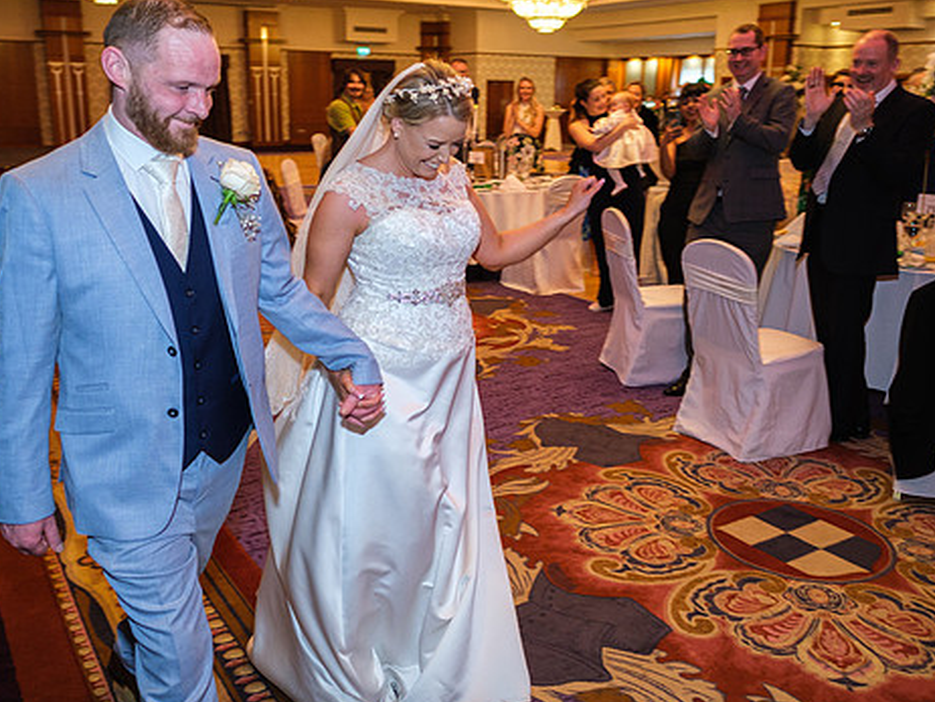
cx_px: 441
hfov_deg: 58.3
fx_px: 838
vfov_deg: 45.4
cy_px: 316
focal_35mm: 31
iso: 2000
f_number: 2
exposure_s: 1/160
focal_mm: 16
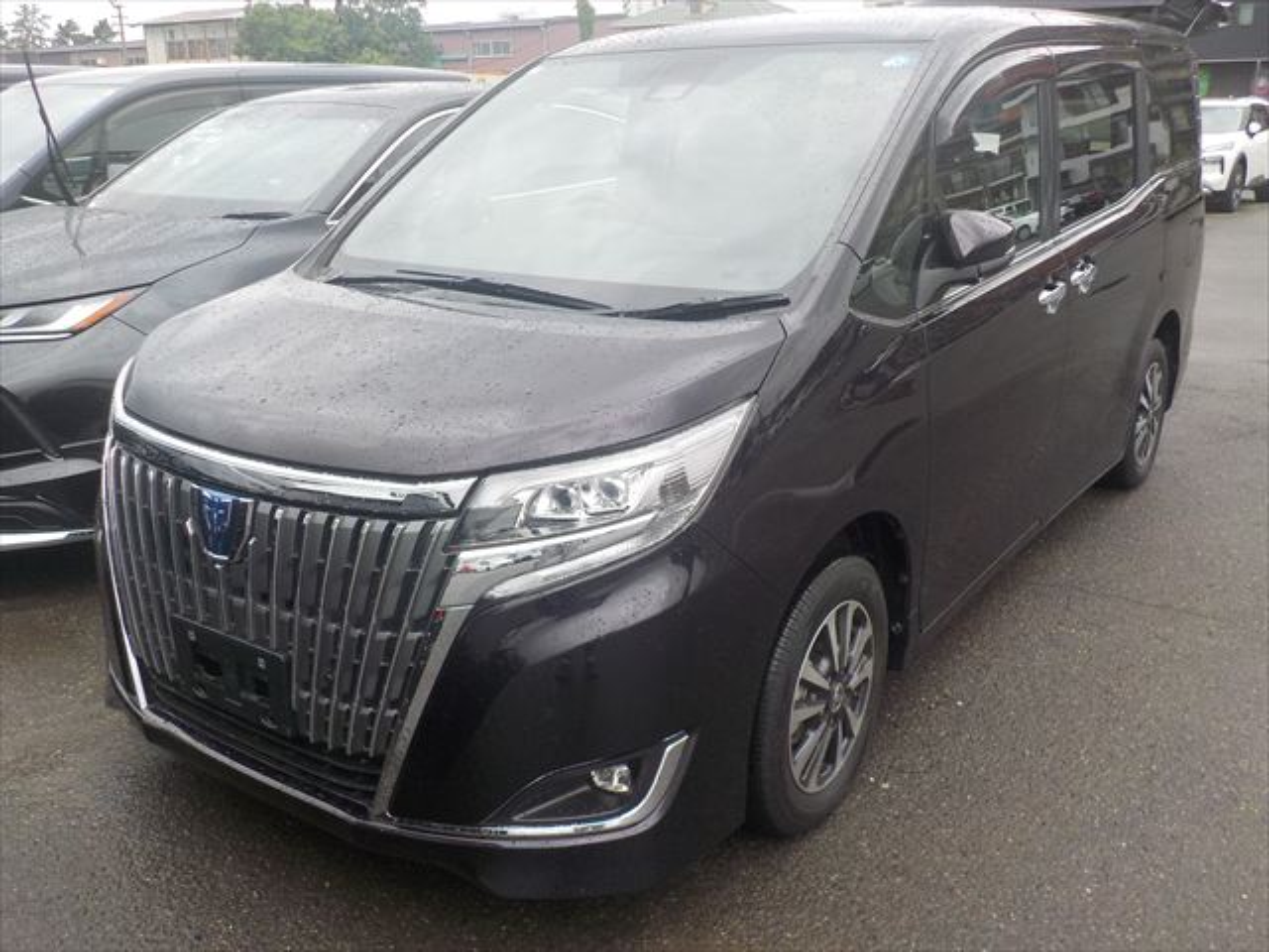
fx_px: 1100
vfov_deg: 46.8
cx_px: 634
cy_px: 476
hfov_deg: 60.0
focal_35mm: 30
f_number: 3.3
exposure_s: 1/200
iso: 125
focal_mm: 4.1
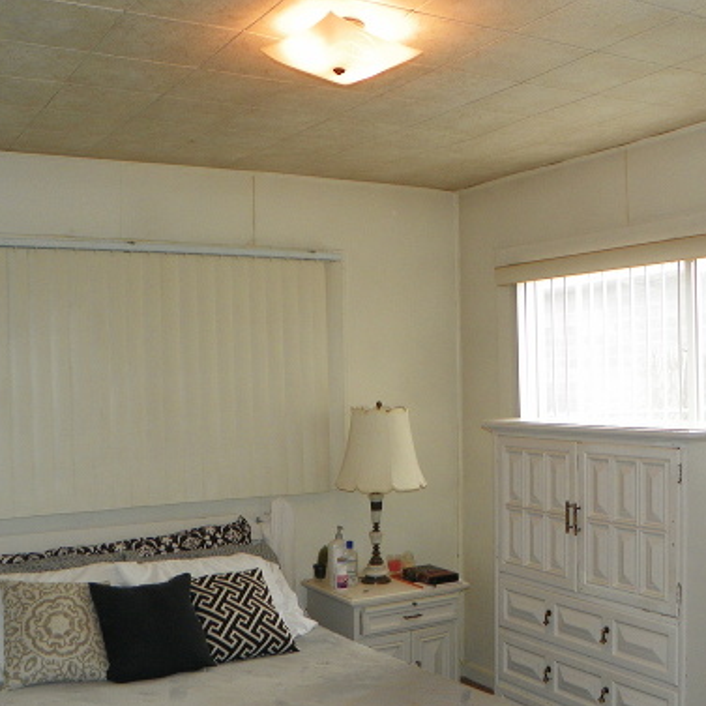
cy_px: 388
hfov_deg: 42.8
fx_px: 900
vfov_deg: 42.8
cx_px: 330
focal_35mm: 39
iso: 80
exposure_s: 1/40
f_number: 2.8
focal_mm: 4.6
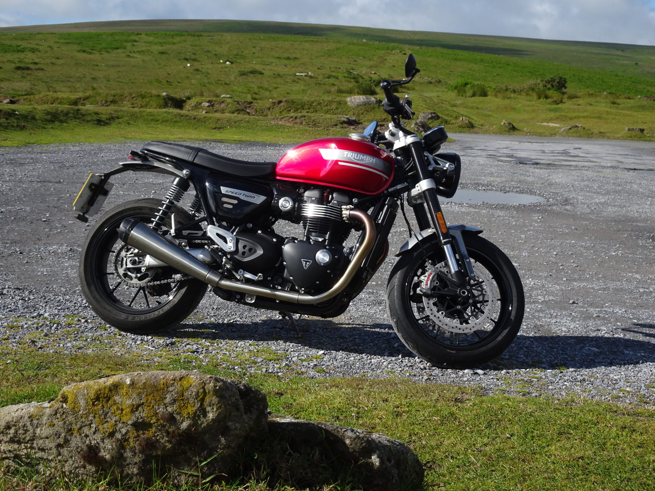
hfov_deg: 38.2
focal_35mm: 50
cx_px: 328
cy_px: 246
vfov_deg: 29.1
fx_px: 946
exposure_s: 1/640
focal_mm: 8.51
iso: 80
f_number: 4.5
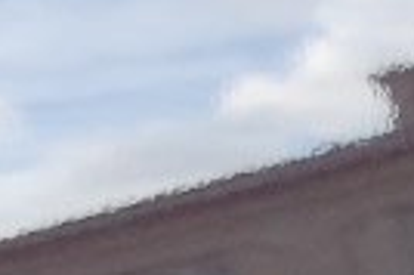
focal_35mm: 459
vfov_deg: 2.9
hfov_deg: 4.5
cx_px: 680
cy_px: 827
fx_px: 5272
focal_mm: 40
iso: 400
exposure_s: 1/100
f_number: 5
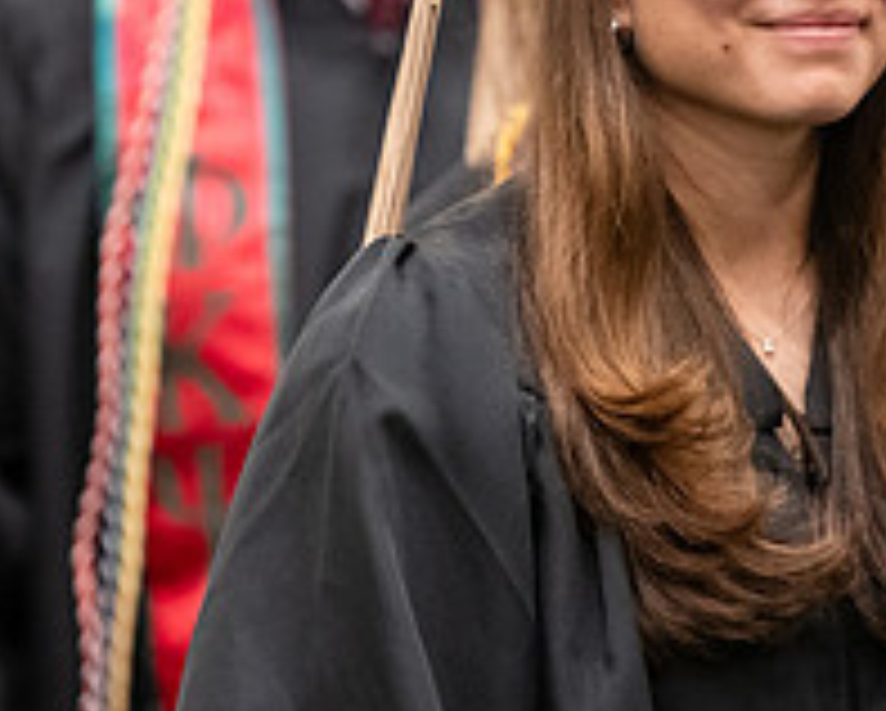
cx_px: 819
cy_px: 160
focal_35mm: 497
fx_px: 13045
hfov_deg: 3.9
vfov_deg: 3.1
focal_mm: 180
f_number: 3.2
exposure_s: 1/200
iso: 3200
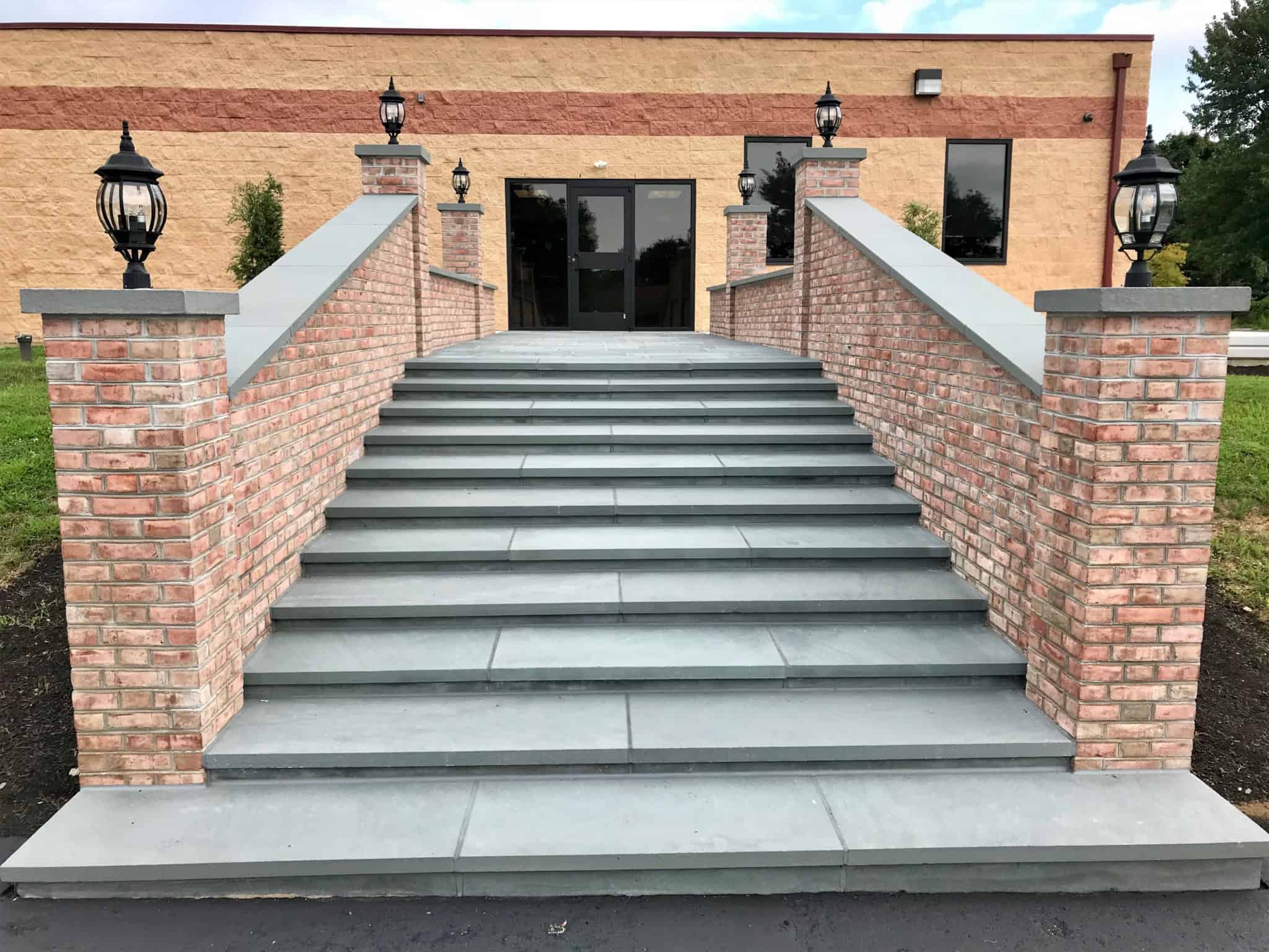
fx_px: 1026
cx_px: 634
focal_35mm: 28
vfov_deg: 49.7
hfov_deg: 63.4
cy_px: 476
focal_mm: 4
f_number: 1.8
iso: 20
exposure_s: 1/987
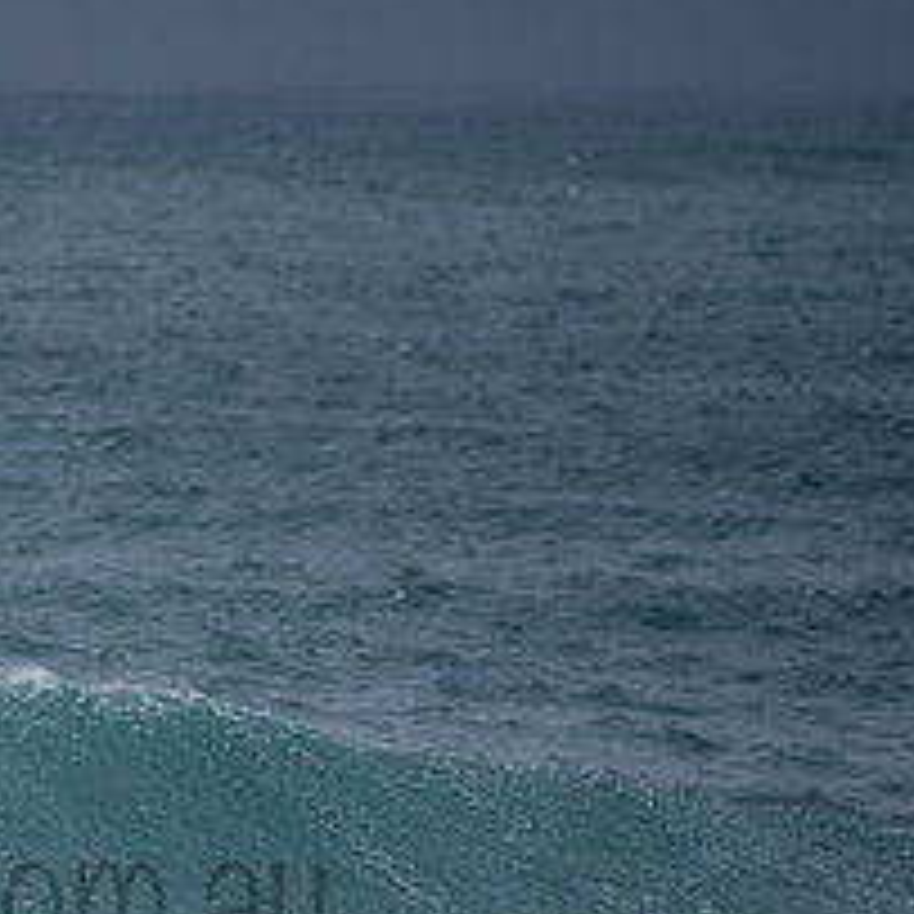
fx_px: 38984
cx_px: -149
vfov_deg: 1.3
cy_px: 844
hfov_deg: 1.3
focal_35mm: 1305
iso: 80
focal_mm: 500
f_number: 5.6
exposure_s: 1/1000
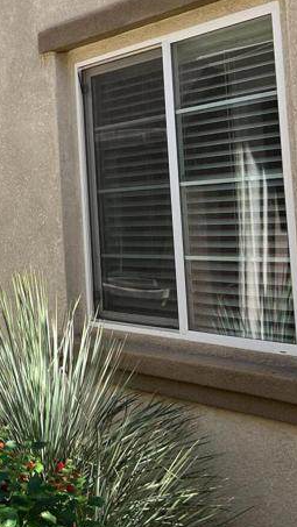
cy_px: 123
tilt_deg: +5.3
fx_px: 896
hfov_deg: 17.3
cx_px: -119
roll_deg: +1.4
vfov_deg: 32.1
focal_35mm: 64
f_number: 1.5
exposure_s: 1/1808
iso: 50
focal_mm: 5.7
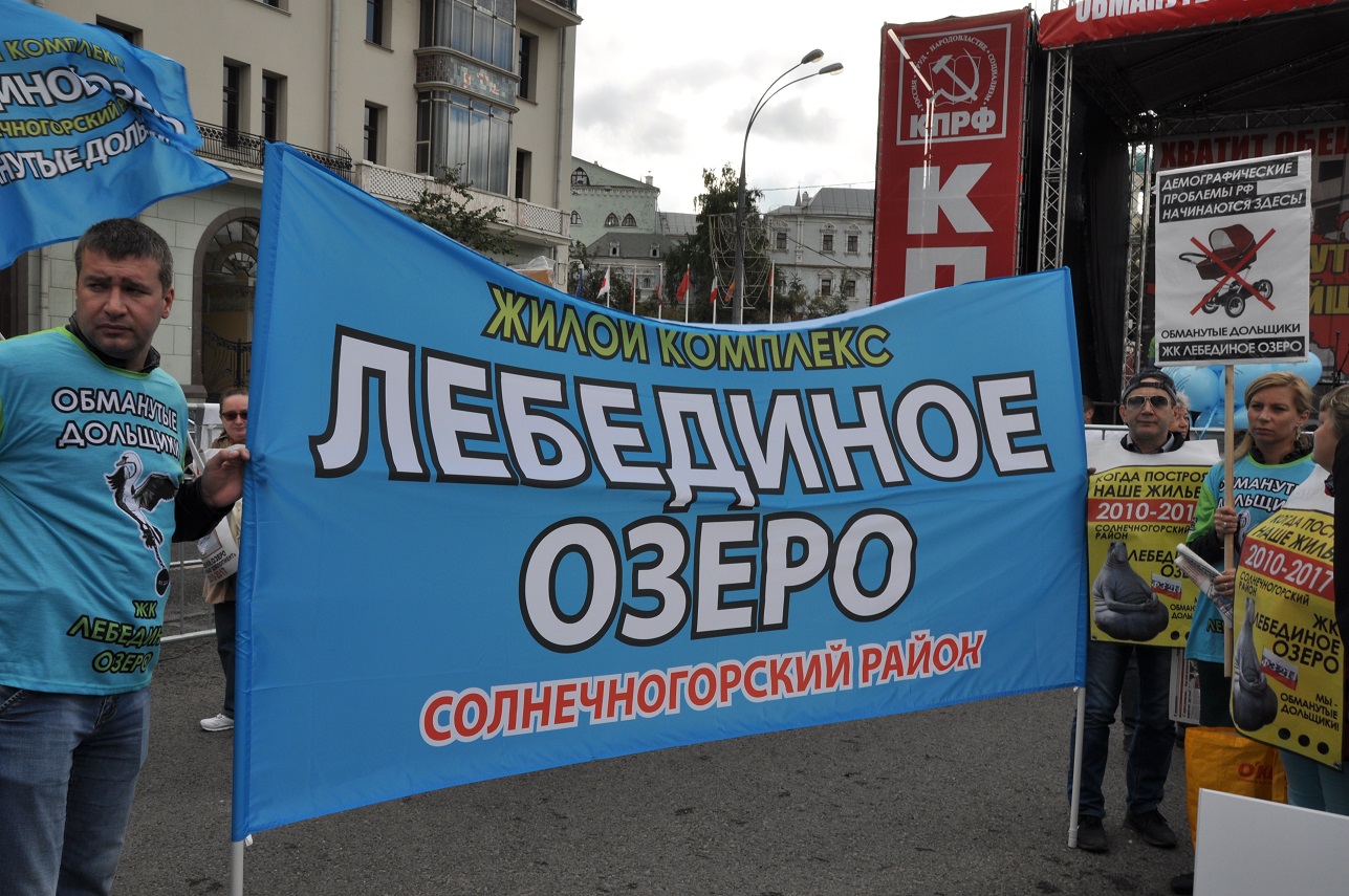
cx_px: 674
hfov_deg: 57.3
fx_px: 1235
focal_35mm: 33
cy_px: 448
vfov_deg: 39.9
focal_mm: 22
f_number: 13
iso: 200
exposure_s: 1/160
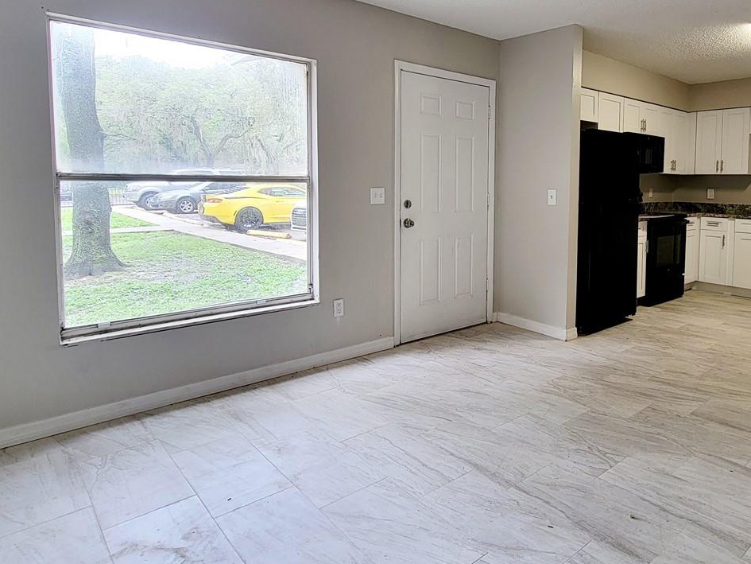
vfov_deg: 60.7
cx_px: 495
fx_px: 477
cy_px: 230
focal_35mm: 22
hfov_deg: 74.2
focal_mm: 2.2
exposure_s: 1/60.2
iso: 80
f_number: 2.2
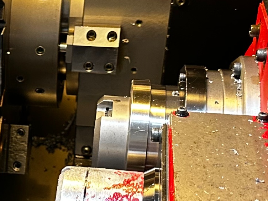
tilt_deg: -29.1
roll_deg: +2.5
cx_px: -70
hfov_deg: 17.8
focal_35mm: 104
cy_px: 150
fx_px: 805
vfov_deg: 14.2
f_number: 1.78
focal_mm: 6.86
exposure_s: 1/50
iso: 500
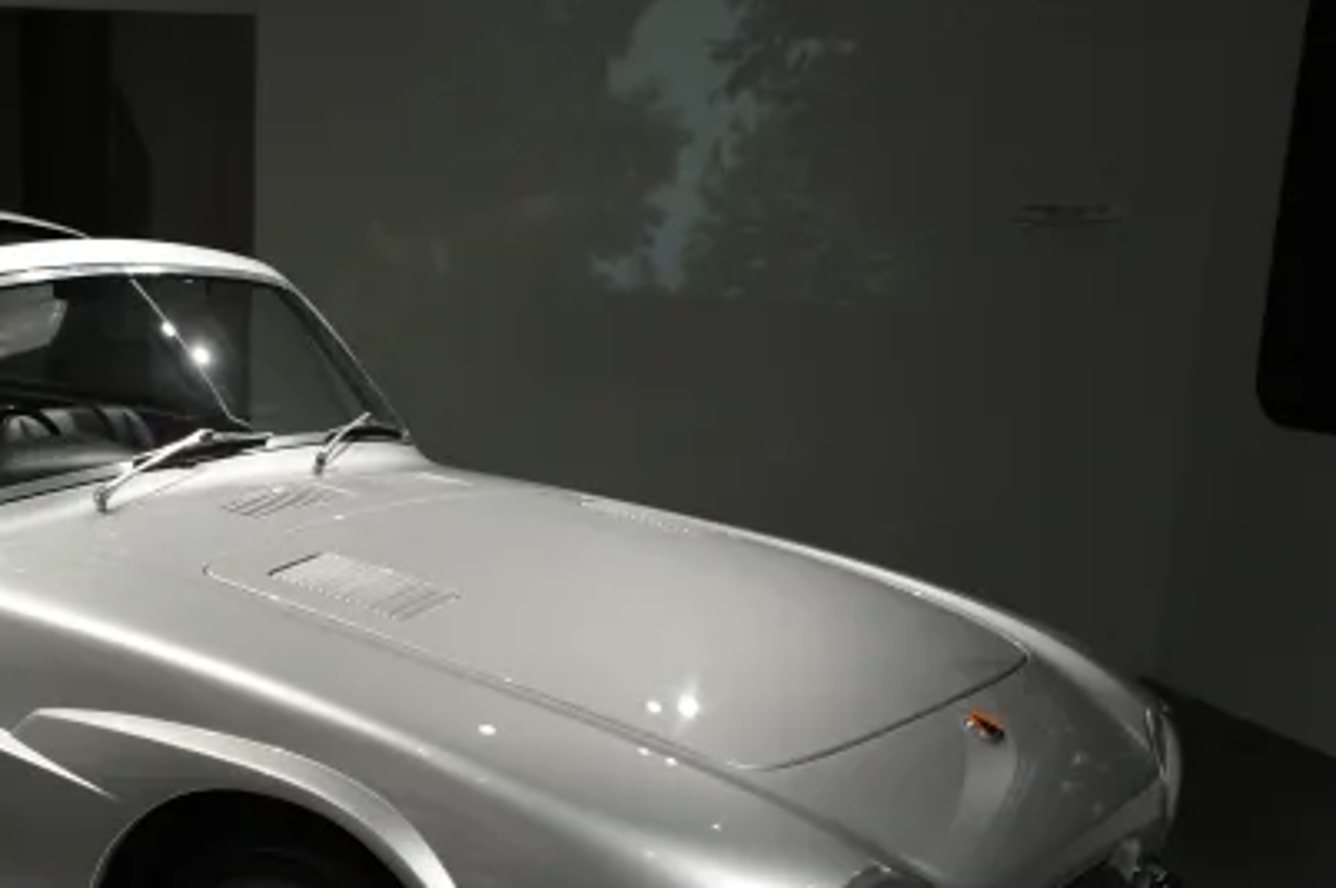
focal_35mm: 51
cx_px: 292
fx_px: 1890
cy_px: 592
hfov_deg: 37.7
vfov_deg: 26.3
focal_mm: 32
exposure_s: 1/2000
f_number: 2.8
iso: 4000
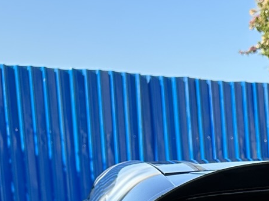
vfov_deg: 12.1
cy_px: 406
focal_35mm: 108
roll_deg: -0.1
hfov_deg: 15.8
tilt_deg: -13.1
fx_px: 839
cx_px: 465
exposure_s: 1/1587
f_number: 1.78
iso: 80
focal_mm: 6.86
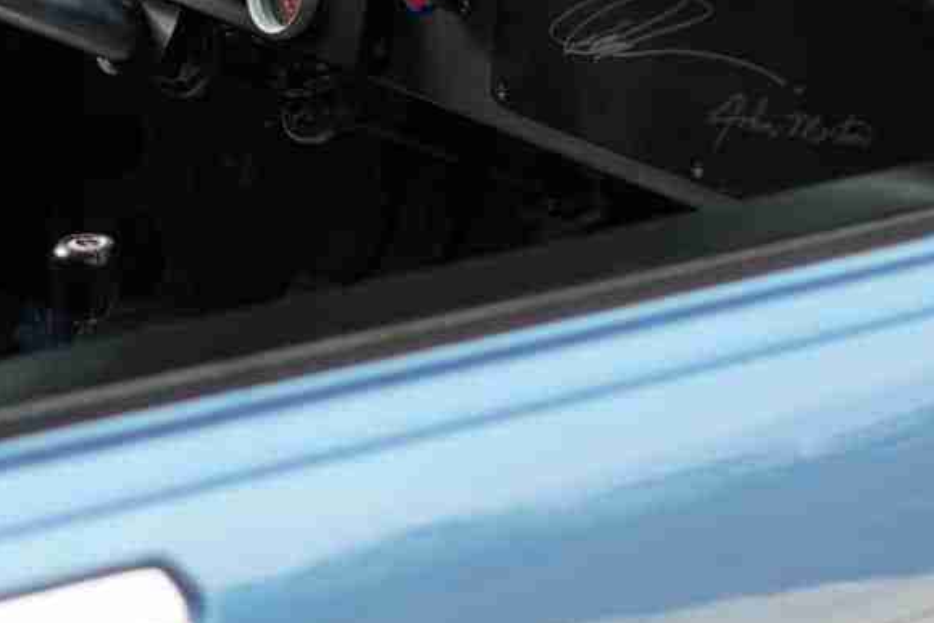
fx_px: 3269
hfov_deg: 16.1
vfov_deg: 10.8
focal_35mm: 126
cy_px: -8
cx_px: 190
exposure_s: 1/200
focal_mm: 30
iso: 100
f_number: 2
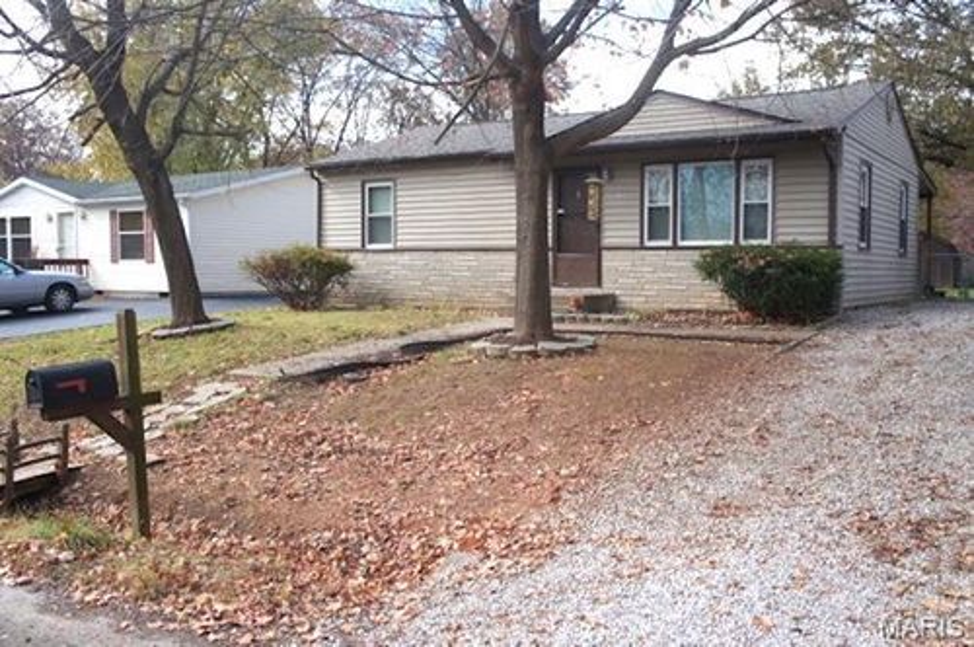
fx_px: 892
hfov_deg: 57.3
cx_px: 487
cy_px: 324
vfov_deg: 39.9
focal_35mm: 33
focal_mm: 22
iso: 200
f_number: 5
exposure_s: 1/320
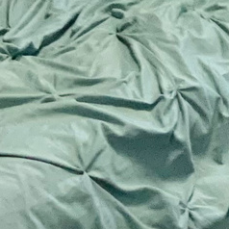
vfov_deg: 7.4
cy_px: -335
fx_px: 1654
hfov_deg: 7.5
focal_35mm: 221
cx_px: 484
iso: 125
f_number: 1.8
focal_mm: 3
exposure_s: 1/60
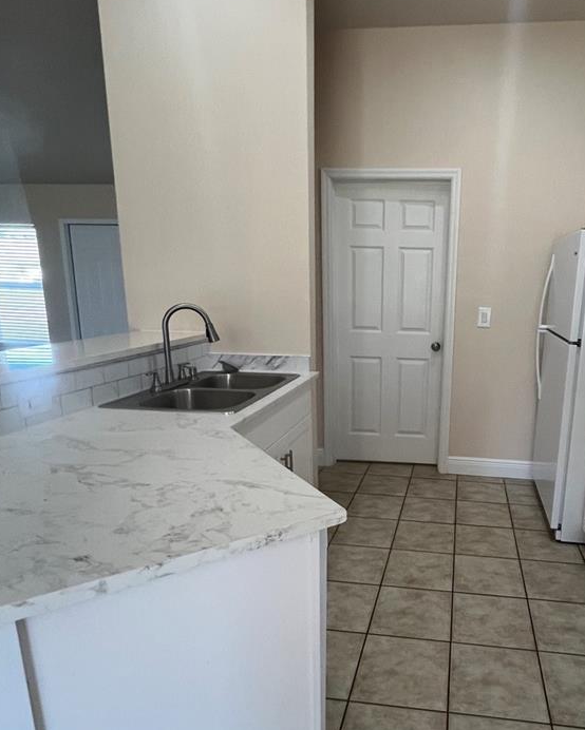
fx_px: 476
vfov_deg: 74.9
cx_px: 400
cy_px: 398
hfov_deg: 61.3
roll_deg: -0.7
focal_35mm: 22
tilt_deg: -13.0
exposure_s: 1/120
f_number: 1.8
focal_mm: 1.57
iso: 200
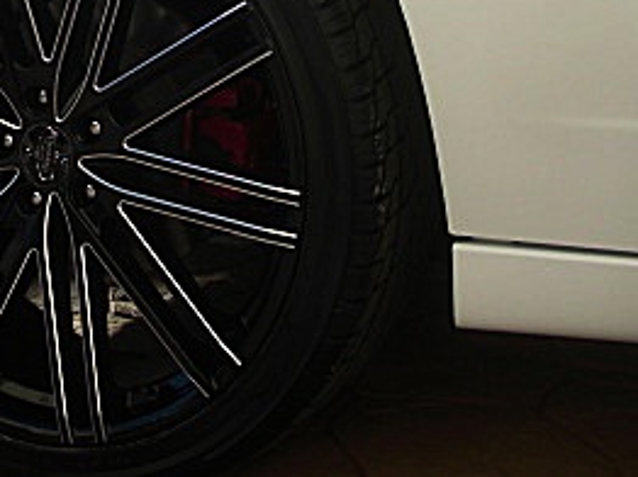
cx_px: 175
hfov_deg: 22.1
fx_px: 1620
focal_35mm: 88
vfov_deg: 16.3
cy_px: -37
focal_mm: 6.3
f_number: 2.8
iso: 50
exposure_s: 1/500
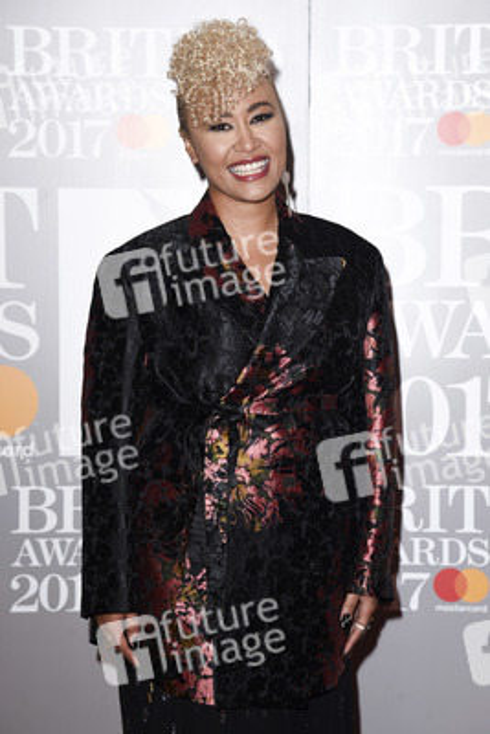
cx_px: 245
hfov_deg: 13.7
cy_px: 367
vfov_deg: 20.4
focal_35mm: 100
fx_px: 2040
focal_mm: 100
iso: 400
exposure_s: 1/250
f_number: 5.6
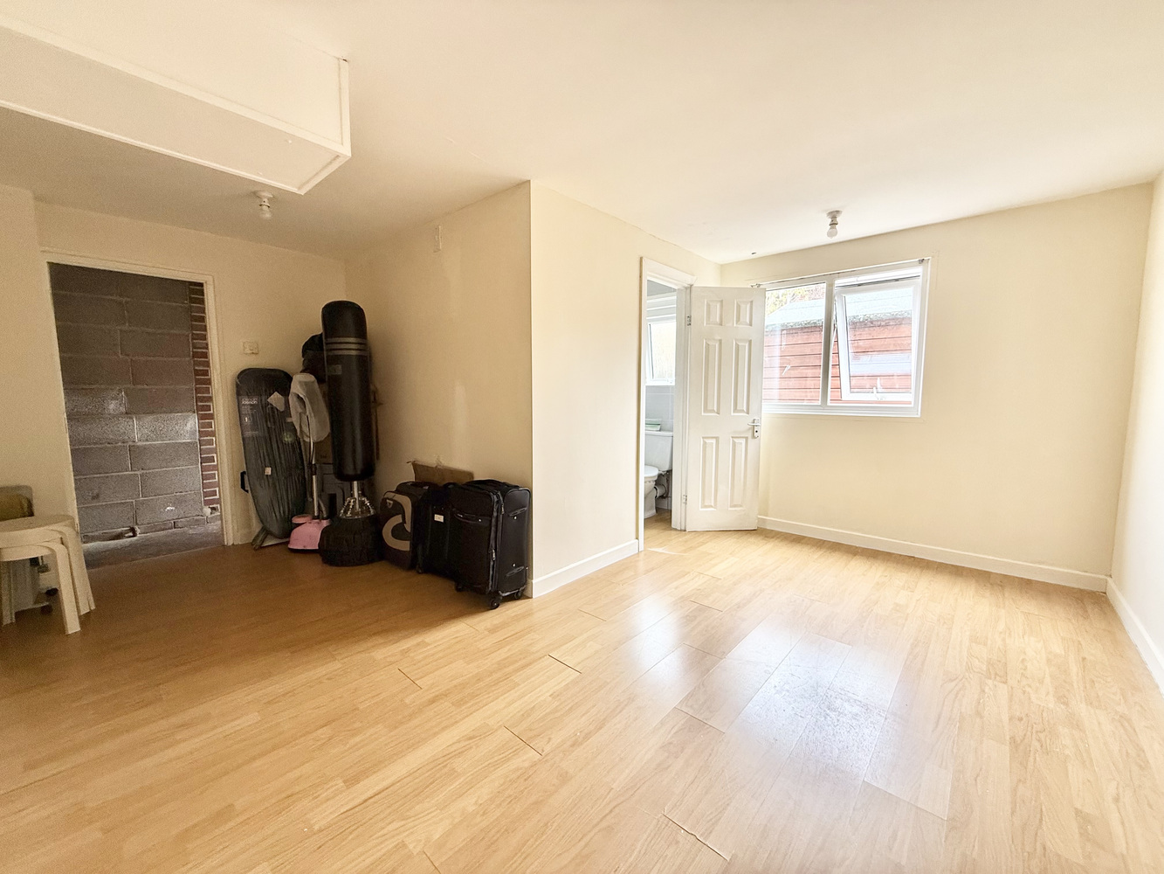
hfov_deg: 102.1
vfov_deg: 85.7
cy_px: 437
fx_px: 471
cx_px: 582
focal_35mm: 14
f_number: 2.2
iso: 160
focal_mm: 2.22
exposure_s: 1/99
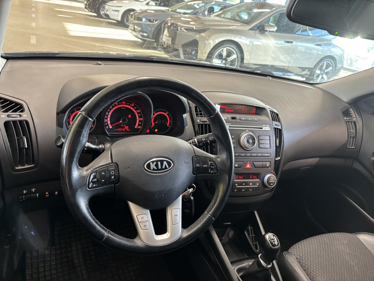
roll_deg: -11.0
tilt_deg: -24.0
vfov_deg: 53.1
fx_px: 281
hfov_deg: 67.3
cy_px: 140
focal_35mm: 26
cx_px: 187
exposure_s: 1/60
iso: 200
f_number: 1.6
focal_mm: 5.96
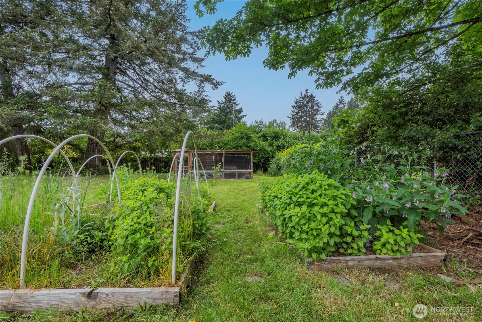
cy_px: 161
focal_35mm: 15
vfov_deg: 77.3
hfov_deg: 100.4
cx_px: 241
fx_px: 201
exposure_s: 1/30
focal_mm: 10
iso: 160
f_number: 9
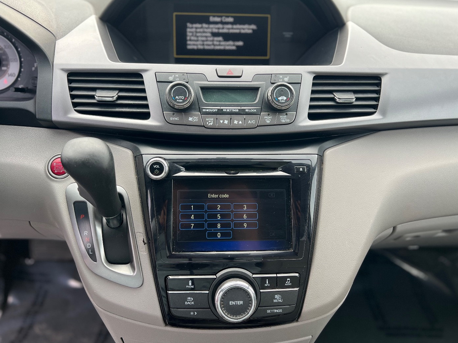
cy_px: 167
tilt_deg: -34.2
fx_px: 357
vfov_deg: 51.3
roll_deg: -1.4
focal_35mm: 27
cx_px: 221
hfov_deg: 65.3
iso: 40
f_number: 1.5
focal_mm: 5.7
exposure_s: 1/171
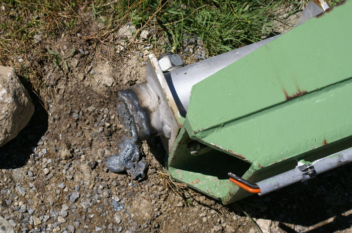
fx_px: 732
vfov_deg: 18.1
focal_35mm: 75
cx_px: 176
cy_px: 116
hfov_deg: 27.0
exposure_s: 1/250
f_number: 11
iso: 100
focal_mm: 50
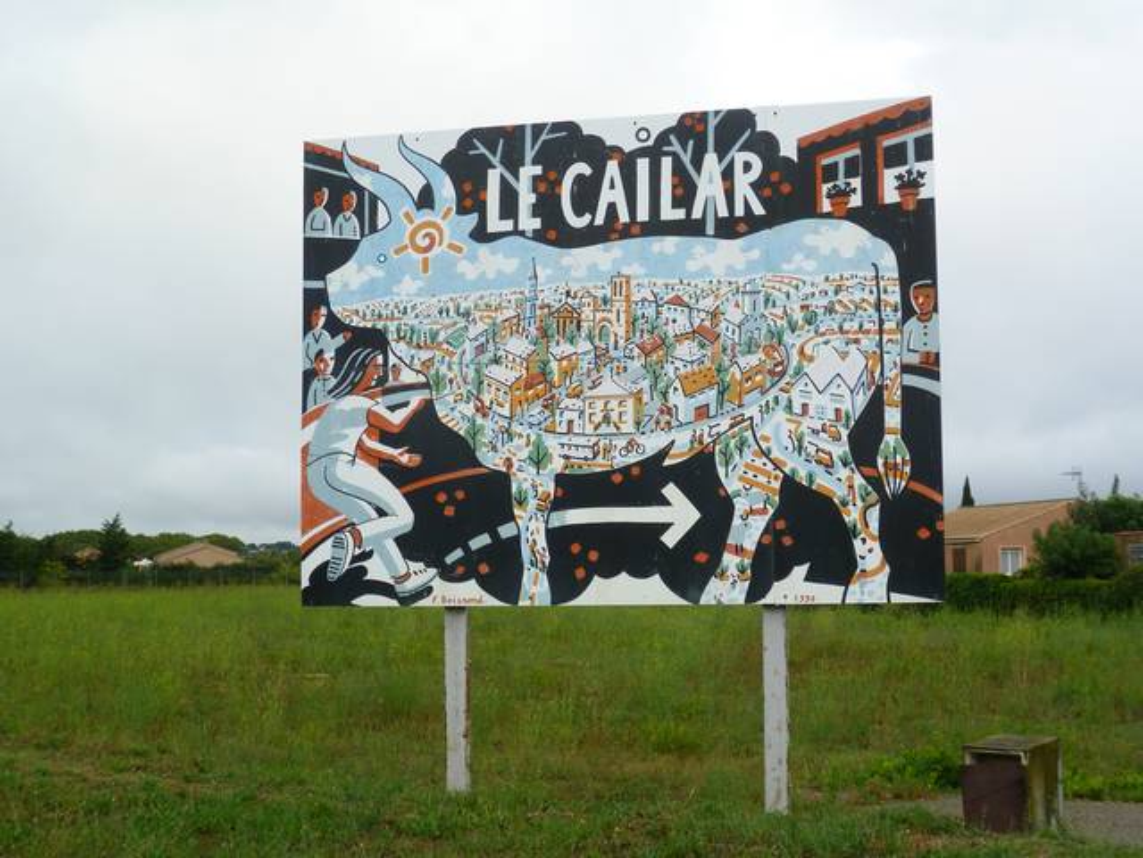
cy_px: 429
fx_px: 1816
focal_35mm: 55
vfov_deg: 26.6
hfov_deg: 34.9
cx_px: 572
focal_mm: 9.8
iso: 80
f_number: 3.8
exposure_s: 1/160
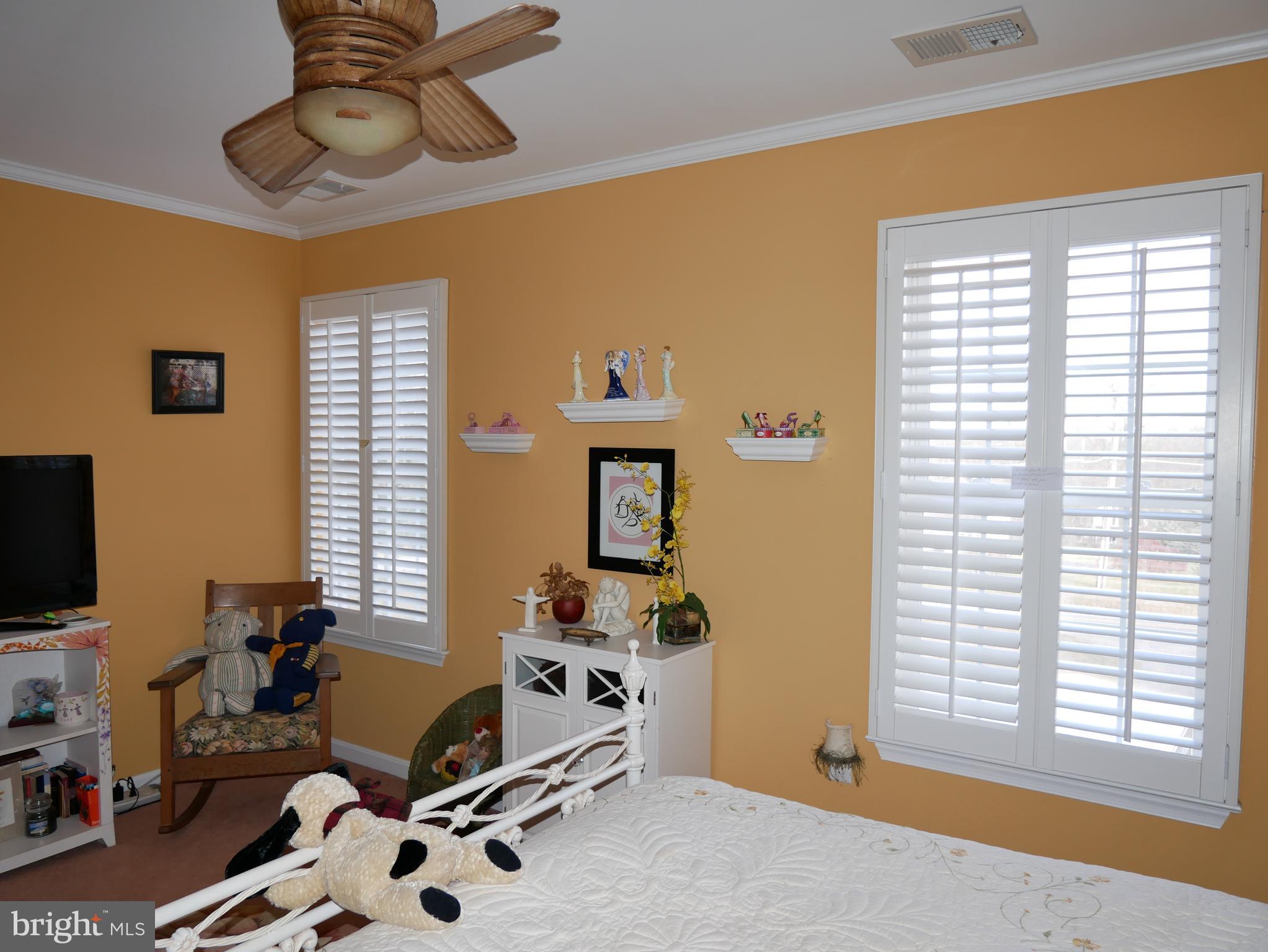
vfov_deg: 56.9
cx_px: 634
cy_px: 476
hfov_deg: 71.6
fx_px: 880
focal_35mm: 24
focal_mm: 12
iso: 200
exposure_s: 1/60
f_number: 3.5
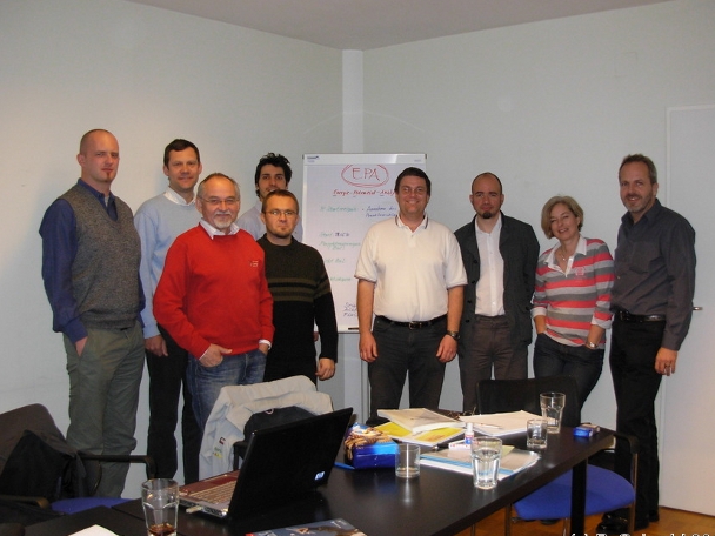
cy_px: 270
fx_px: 826
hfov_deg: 46.8
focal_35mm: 40
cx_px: 355
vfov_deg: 36.0
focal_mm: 6.3
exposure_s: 1/52.2
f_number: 2.9
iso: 183
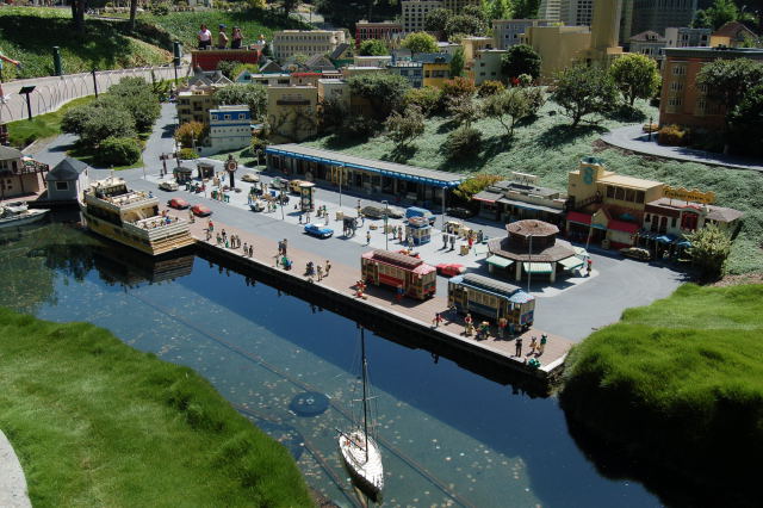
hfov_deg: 57.2
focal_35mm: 33
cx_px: 382
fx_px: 699
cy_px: 254
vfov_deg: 39.9
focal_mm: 22
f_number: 7.1
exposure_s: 1/200
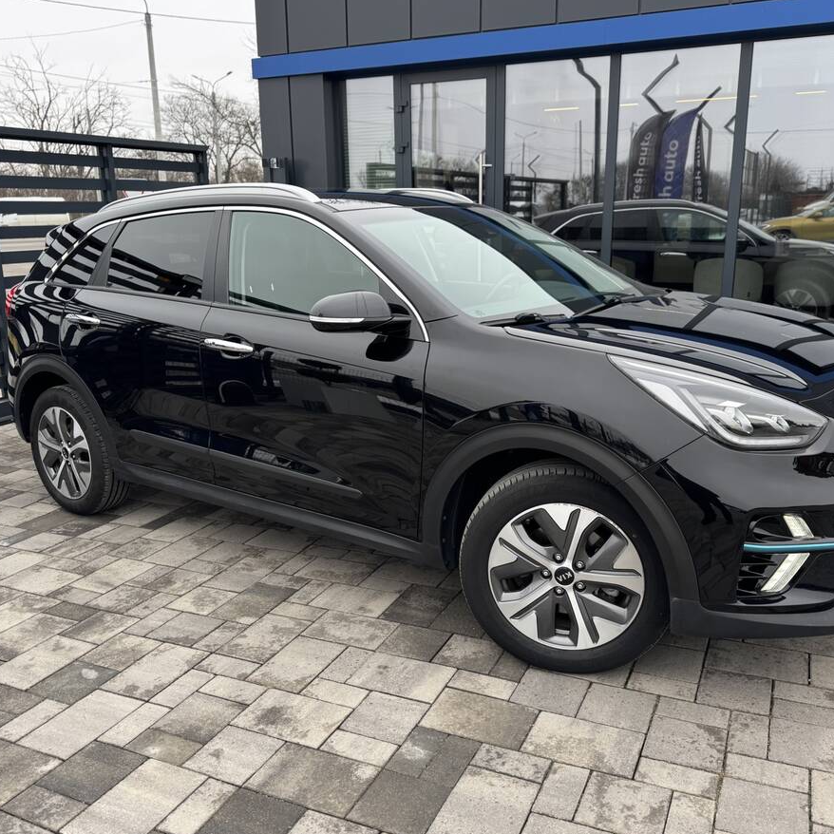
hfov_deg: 55.6
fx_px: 790
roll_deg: -0.4
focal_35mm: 29
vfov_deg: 55.6
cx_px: 435
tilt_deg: -13.9
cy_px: 409
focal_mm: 6.76
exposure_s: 1/294
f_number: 1.78
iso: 80
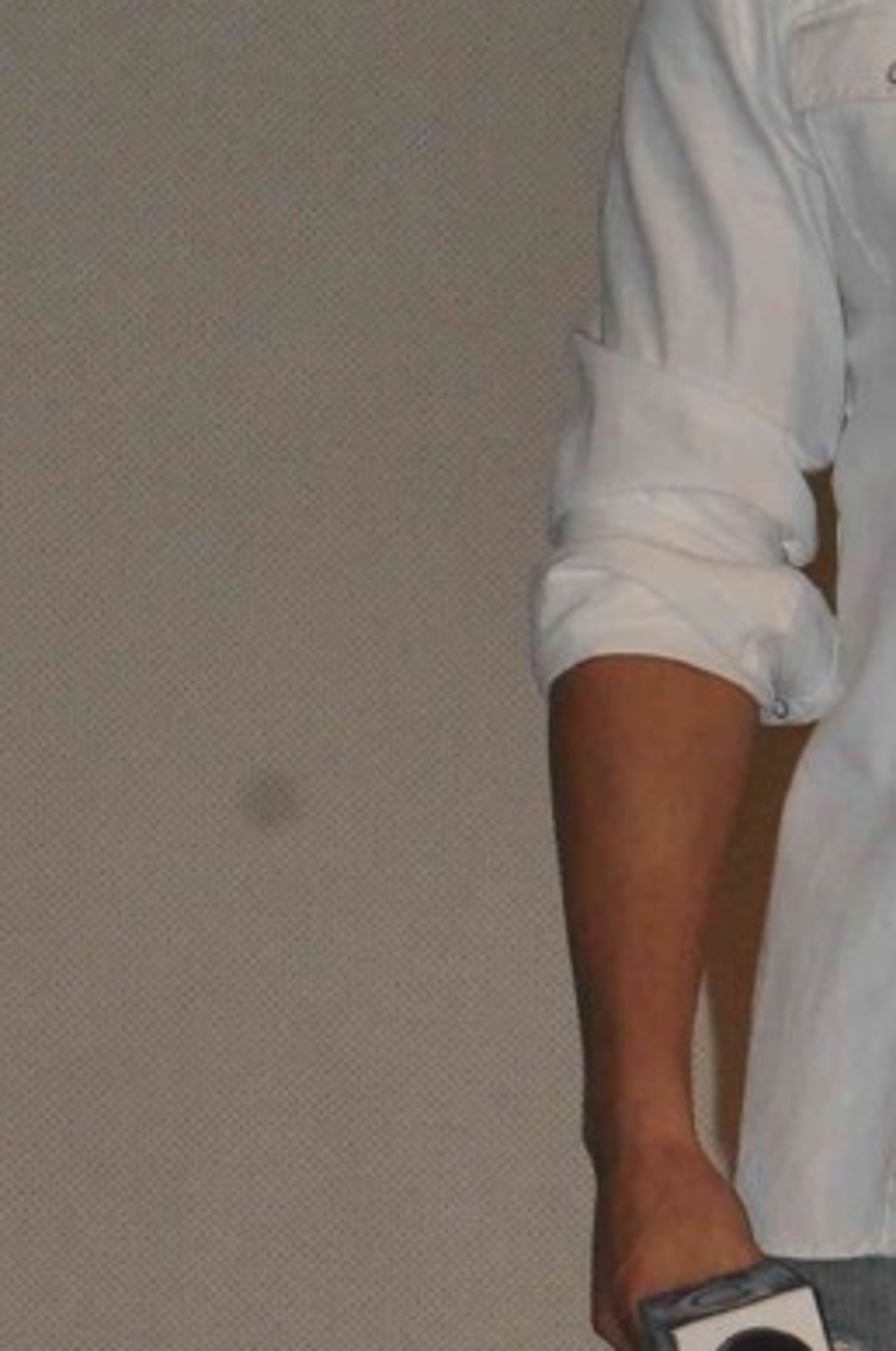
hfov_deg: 3.6
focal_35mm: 383
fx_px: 14349
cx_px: 1084
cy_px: 1097
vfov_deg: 5.4
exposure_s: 1/200
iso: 1000
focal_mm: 66
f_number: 13
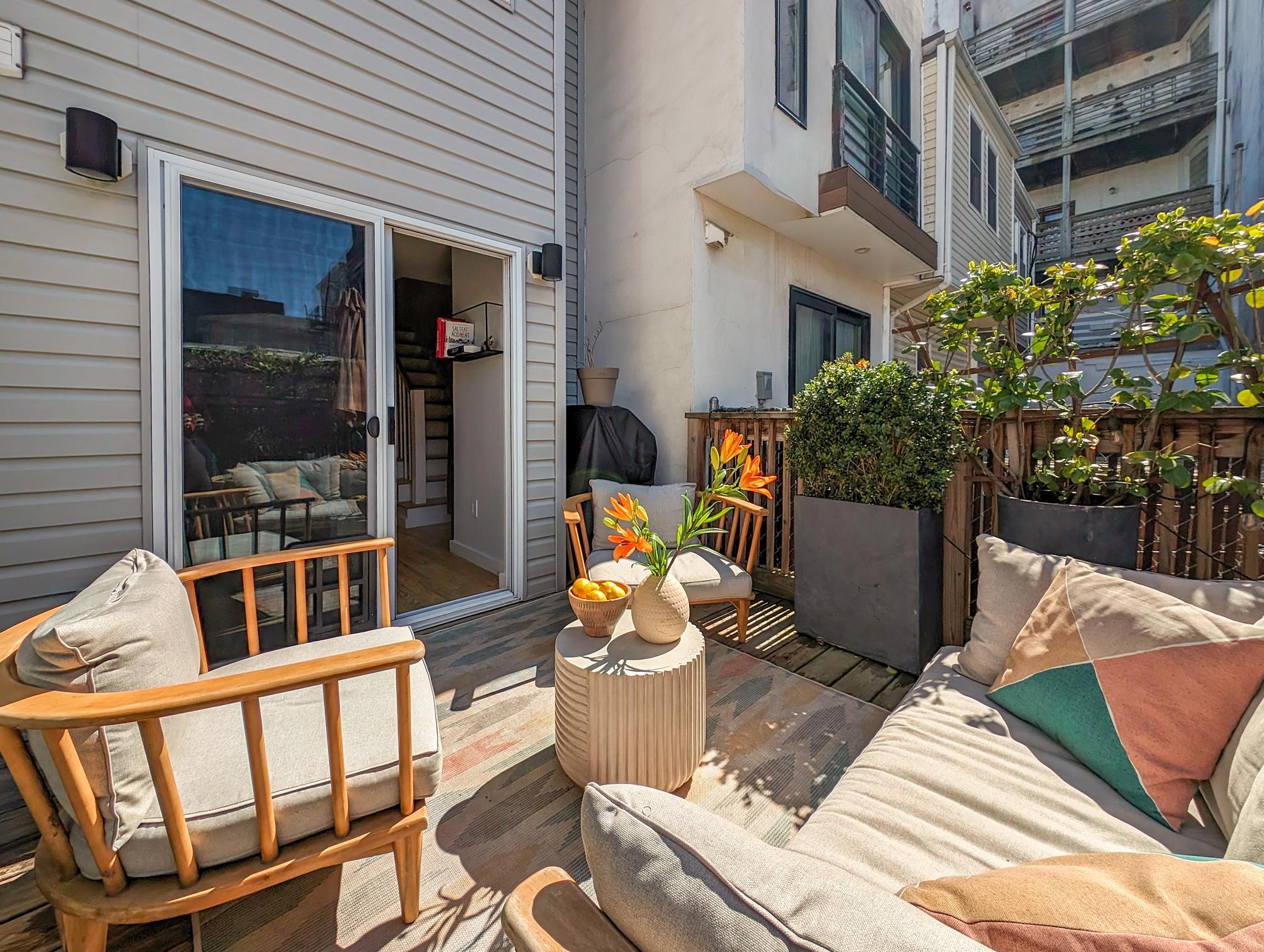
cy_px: 476
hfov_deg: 110.5
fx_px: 439
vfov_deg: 94.6
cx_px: 632
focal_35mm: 12
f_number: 1.95
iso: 38
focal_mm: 2.23
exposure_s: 1/1859
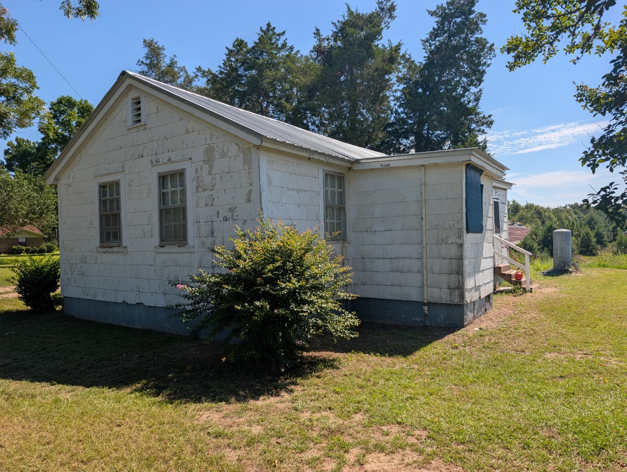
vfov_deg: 56.9
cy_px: 236
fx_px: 435
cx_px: 314
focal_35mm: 24
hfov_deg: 71.5
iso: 22
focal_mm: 6.9
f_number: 1.68
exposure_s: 1/1357
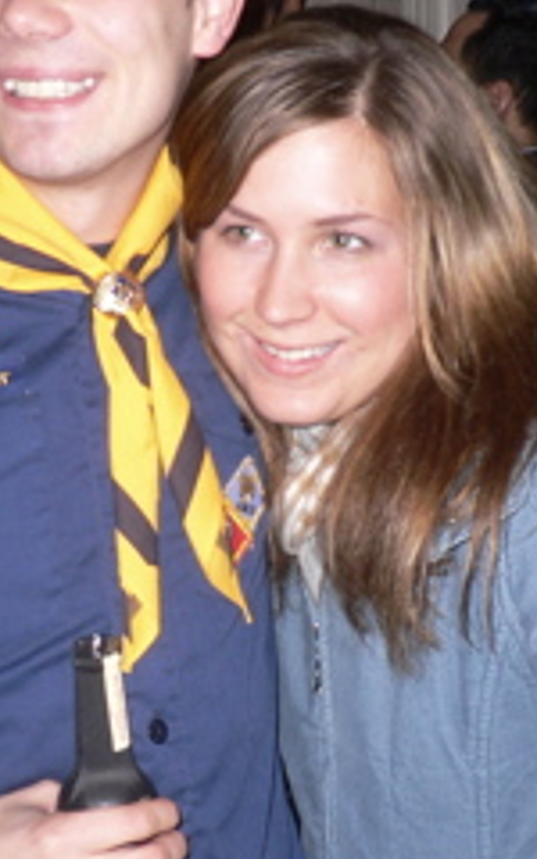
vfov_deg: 31.1
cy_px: 440
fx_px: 1545
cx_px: 140
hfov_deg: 19.6
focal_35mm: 66
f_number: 2.8
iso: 100
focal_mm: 5.8
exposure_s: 1/60
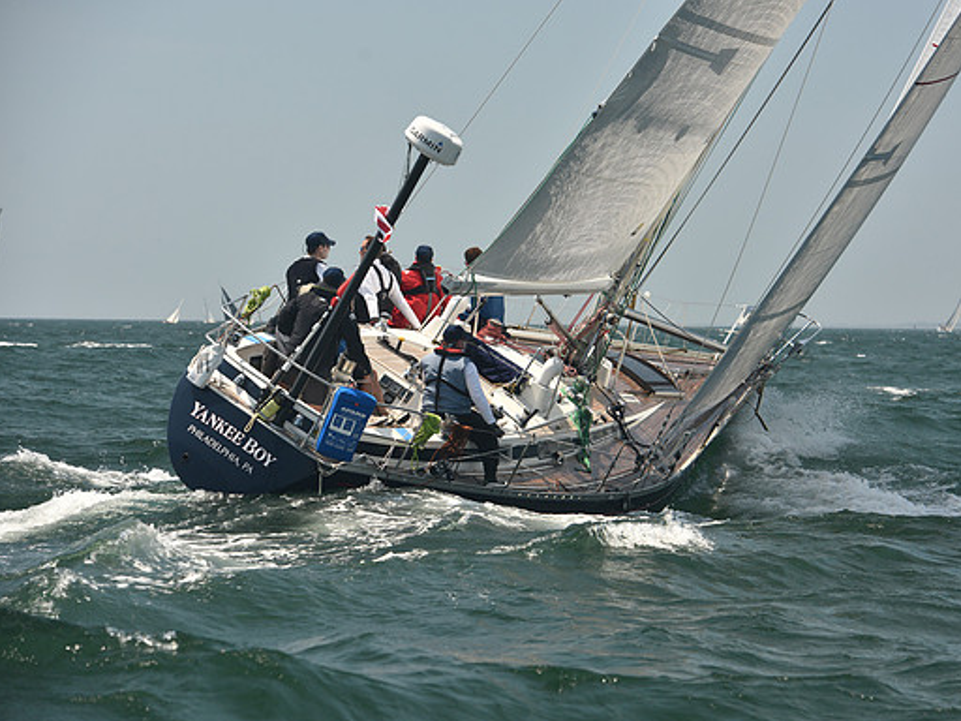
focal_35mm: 133
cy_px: 361
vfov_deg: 11.1
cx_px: 537
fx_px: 3692
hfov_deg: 14.8
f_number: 5.6
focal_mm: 122
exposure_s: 1/640
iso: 250
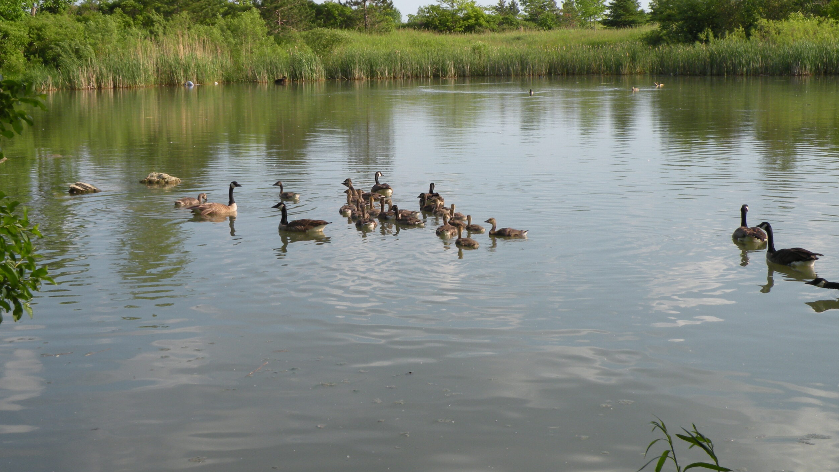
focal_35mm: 62
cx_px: 417
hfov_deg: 33.8
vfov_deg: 19.4
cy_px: 177
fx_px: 1379
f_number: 6.3
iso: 64
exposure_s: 1/202
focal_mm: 9.8
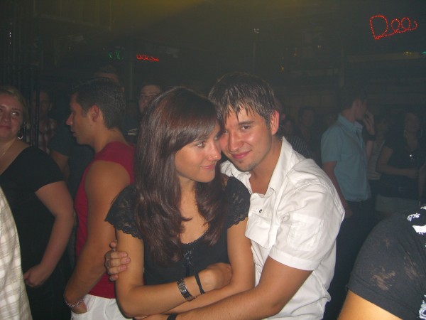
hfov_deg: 49.0
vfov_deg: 37.7
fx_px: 468
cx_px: 213
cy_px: 160
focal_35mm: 38
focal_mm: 7.9
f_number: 2.8
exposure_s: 1/60
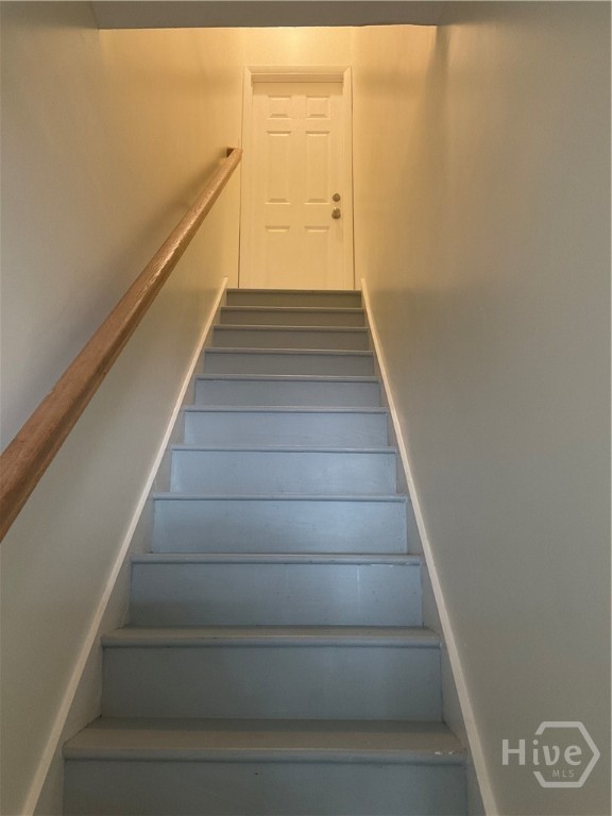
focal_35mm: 29
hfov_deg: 48.2
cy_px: 408
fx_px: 684
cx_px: 306
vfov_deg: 61.7
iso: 100
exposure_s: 1/60
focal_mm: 3
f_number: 1.8
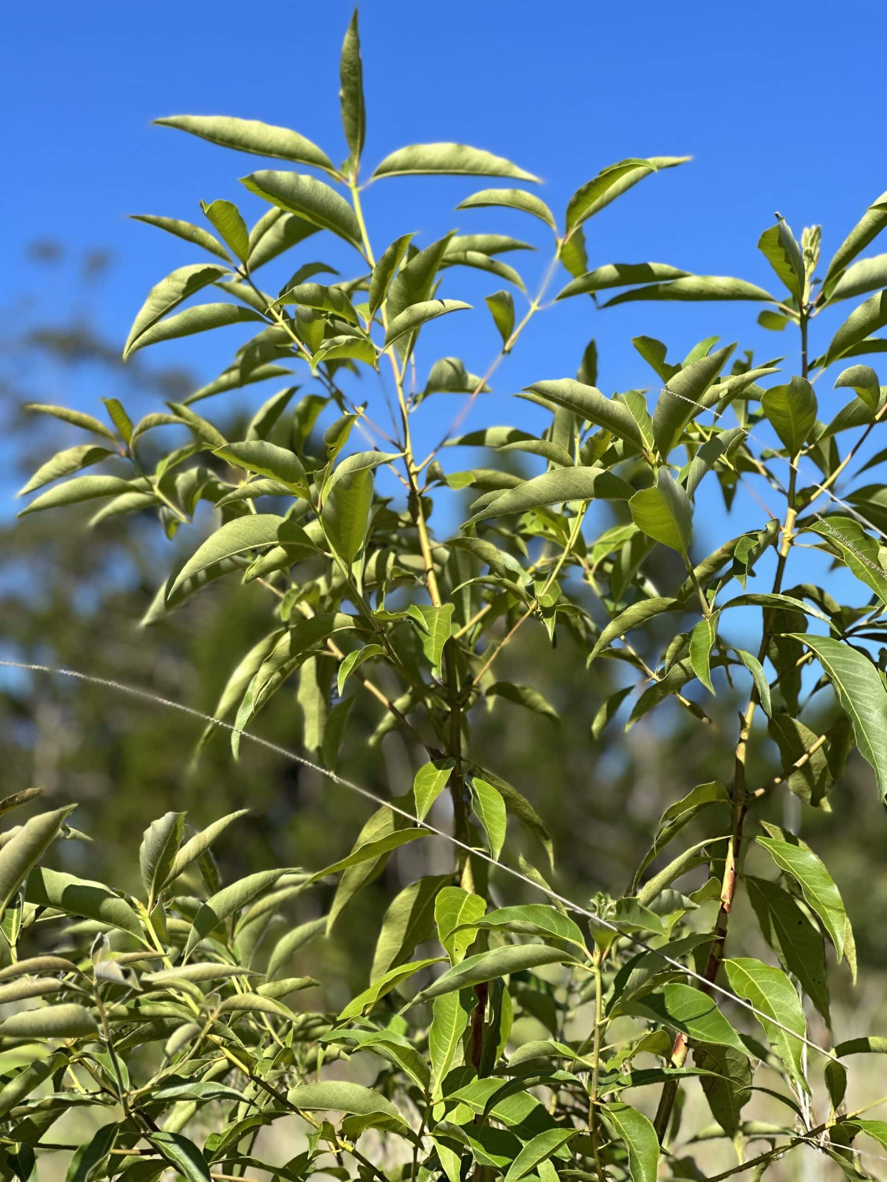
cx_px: 444
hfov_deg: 19.1
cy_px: 591
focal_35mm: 77
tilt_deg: +16.3
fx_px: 2631
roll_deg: -0.9
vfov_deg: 25.3
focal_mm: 9
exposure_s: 1/374
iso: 32
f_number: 2.8
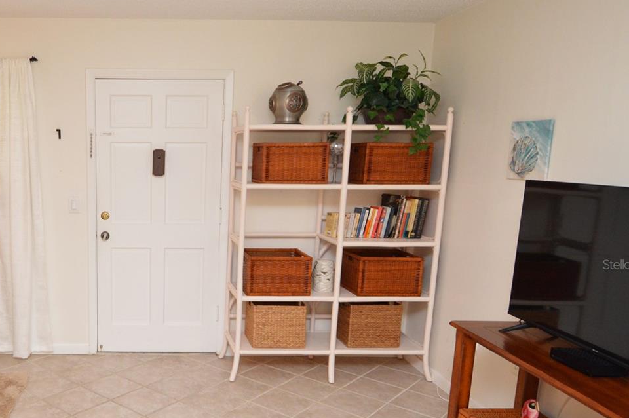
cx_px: 137
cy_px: 264
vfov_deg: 43.1
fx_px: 524
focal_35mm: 30
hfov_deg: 57.9
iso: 1250
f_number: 4
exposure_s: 1/60
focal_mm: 12
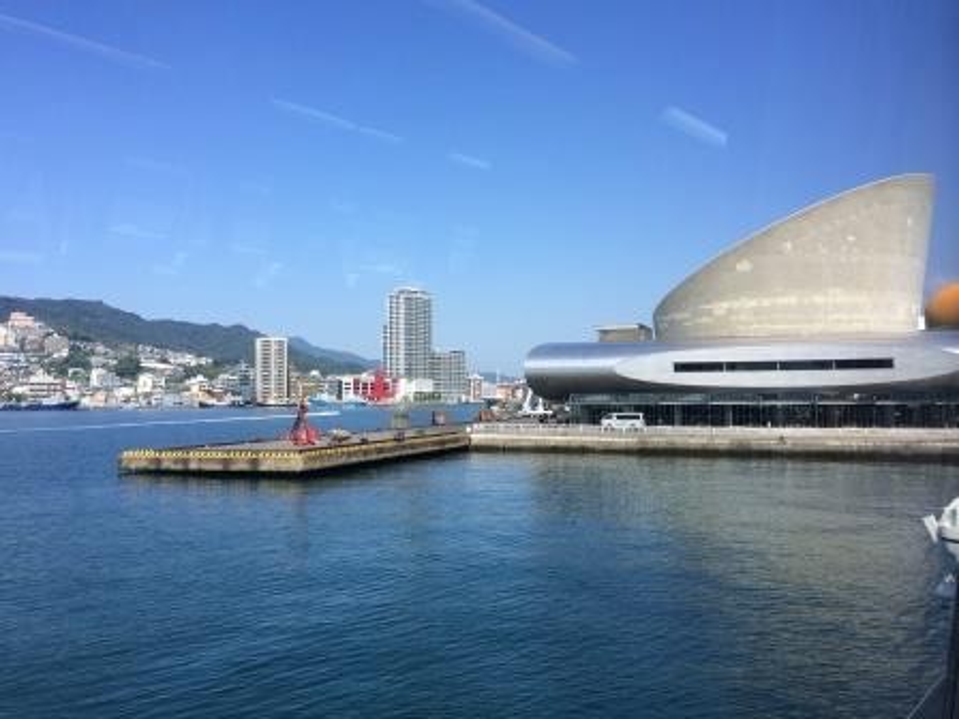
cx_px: 480
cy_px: 360
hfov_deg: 60.0
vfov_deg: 46.8
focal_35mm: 30
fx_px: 831
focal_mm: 4.12
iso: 32
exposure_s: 1/746
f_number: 2.2
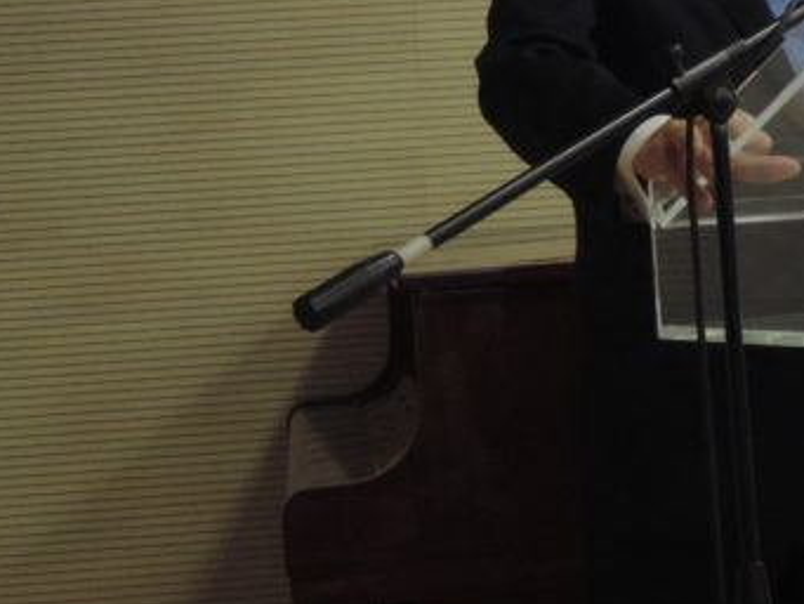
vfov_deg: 10.5
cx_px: 783
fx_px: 3276
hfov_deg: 13.8
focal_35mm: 141
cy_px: 31
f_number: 3.5
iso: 400
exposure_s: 1/40
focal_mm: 8.3
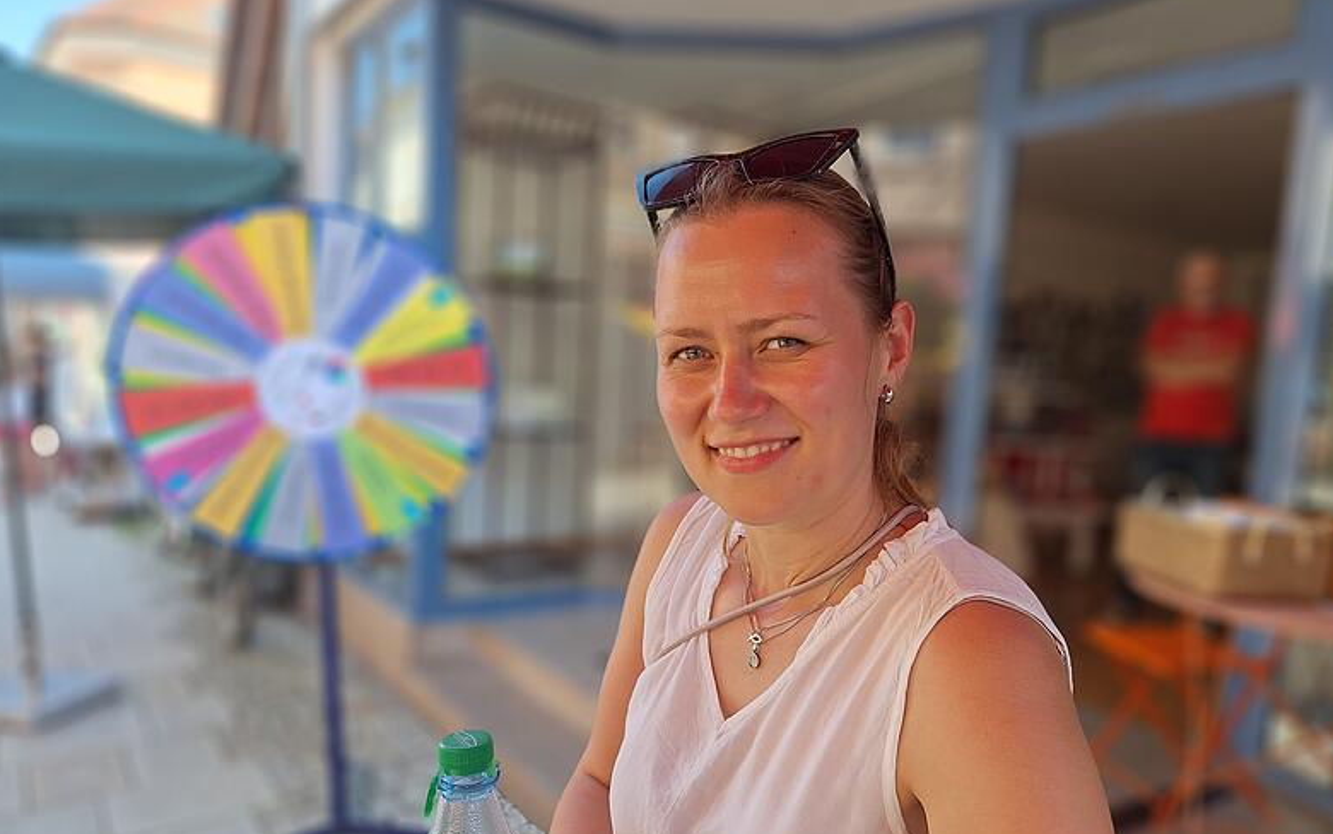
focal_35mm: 25
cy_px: 468
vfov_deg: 49.2
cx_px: 673
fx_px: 908
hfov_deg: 72.5
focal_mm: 5.54
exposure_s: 1/482
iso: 40
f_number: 1.8
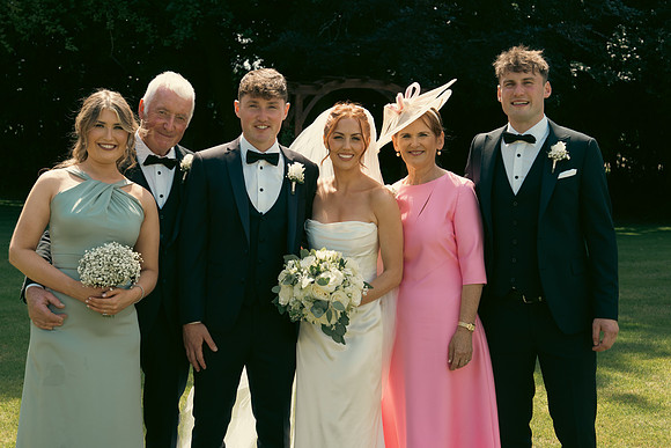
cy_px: 224
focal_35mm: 66
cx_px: 336
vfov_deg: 20.6
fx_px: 1230
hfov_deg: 30.5
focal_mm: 66
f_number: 7.1
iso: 640
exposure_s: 1/640
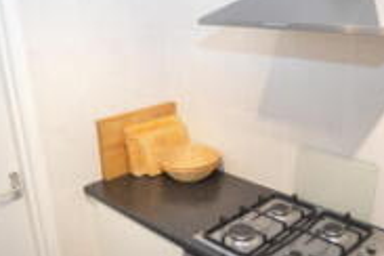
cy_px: 169
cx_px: 187
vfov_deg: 33.9
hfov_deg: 49.5
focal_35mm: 39
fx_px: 416
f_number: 3.5
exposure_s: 1/60
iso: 1250
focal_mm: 10
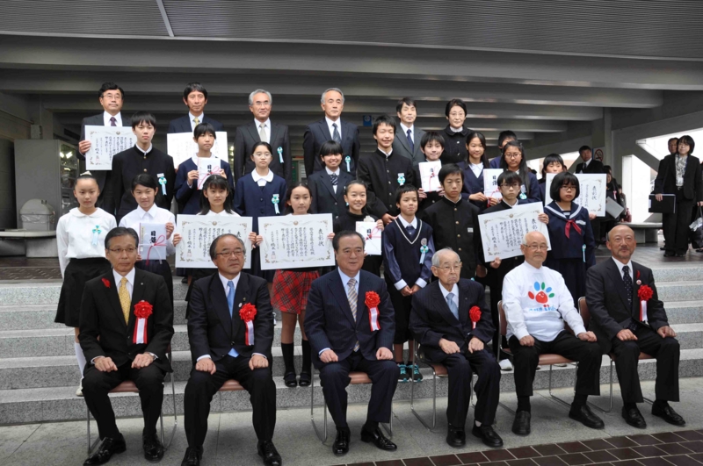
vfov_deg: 43.5
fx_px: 585
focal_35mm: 30
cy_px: 233
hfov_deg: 62.0
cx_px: 352
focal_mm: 20
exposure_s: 1/30
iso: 200
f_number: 5.6
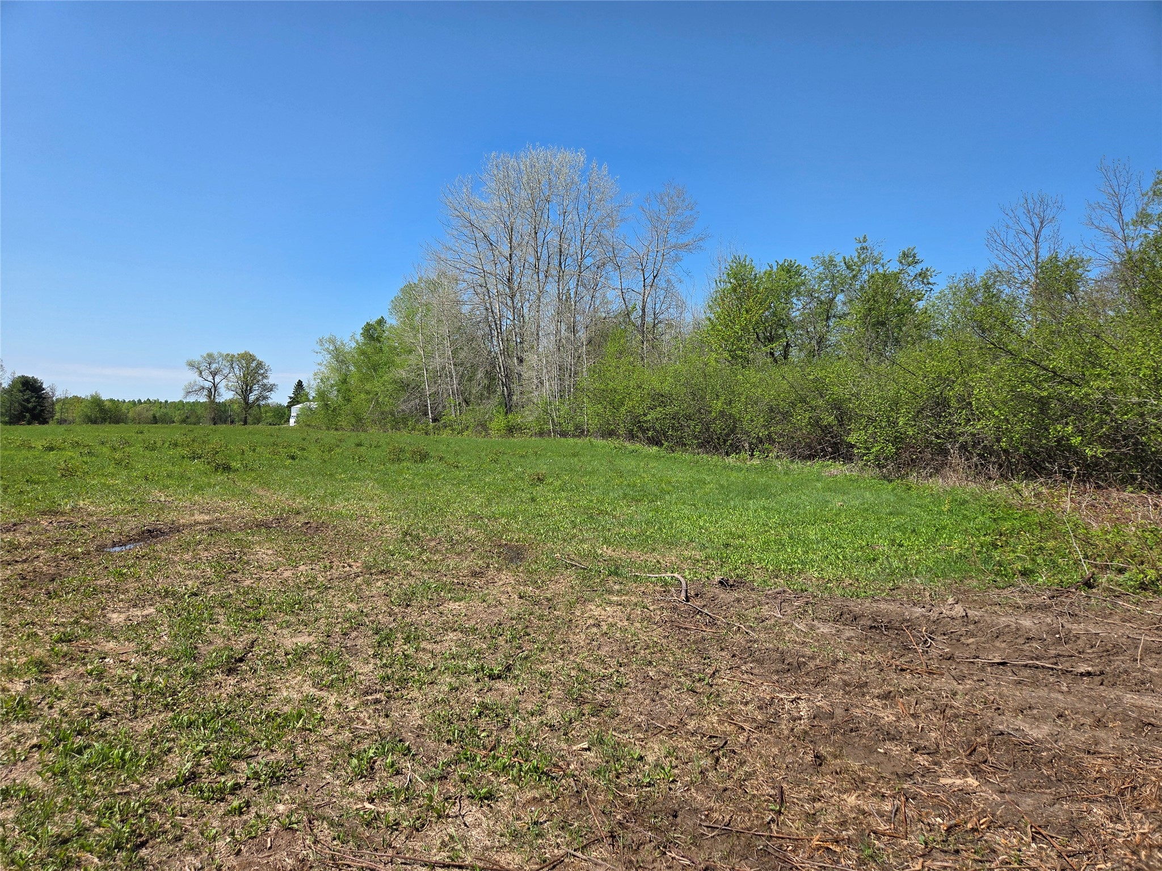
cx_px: 581
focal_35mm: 23
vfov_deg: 58.9
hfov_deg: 73.9
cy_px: 436
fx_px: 772
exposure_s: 1/5261
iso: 80
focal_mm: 5.4
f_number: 1.8
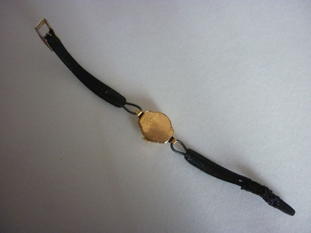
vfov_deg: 42.9
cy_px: 116
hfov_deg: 55.4
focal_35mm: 33
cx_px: 156
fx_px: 296
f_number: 2.8
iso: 400
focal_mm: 5.5
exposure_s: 1/25
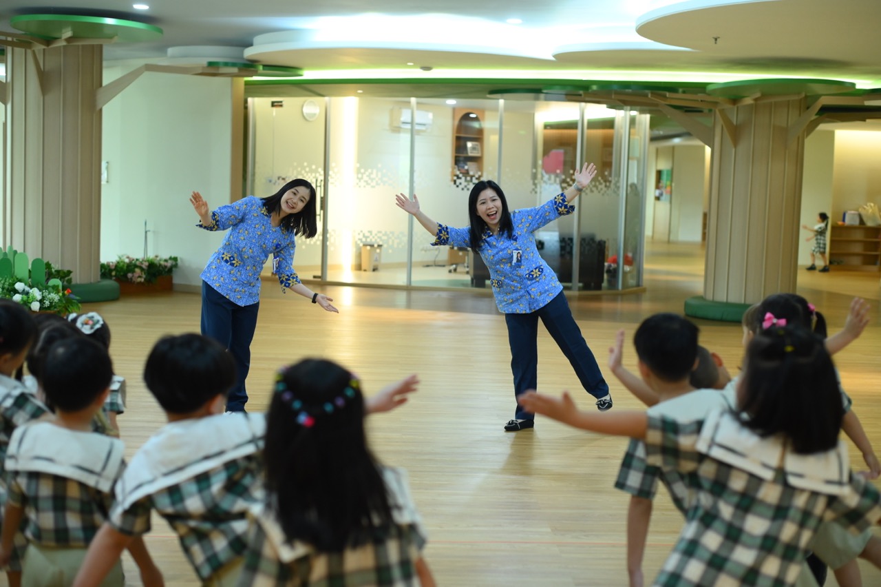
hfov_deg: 39.6
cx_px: 440
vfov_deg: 27.0
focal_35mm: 50
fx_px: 1223
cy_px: 294
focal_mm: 50
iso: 1600
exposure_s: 1/125
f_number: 2.8
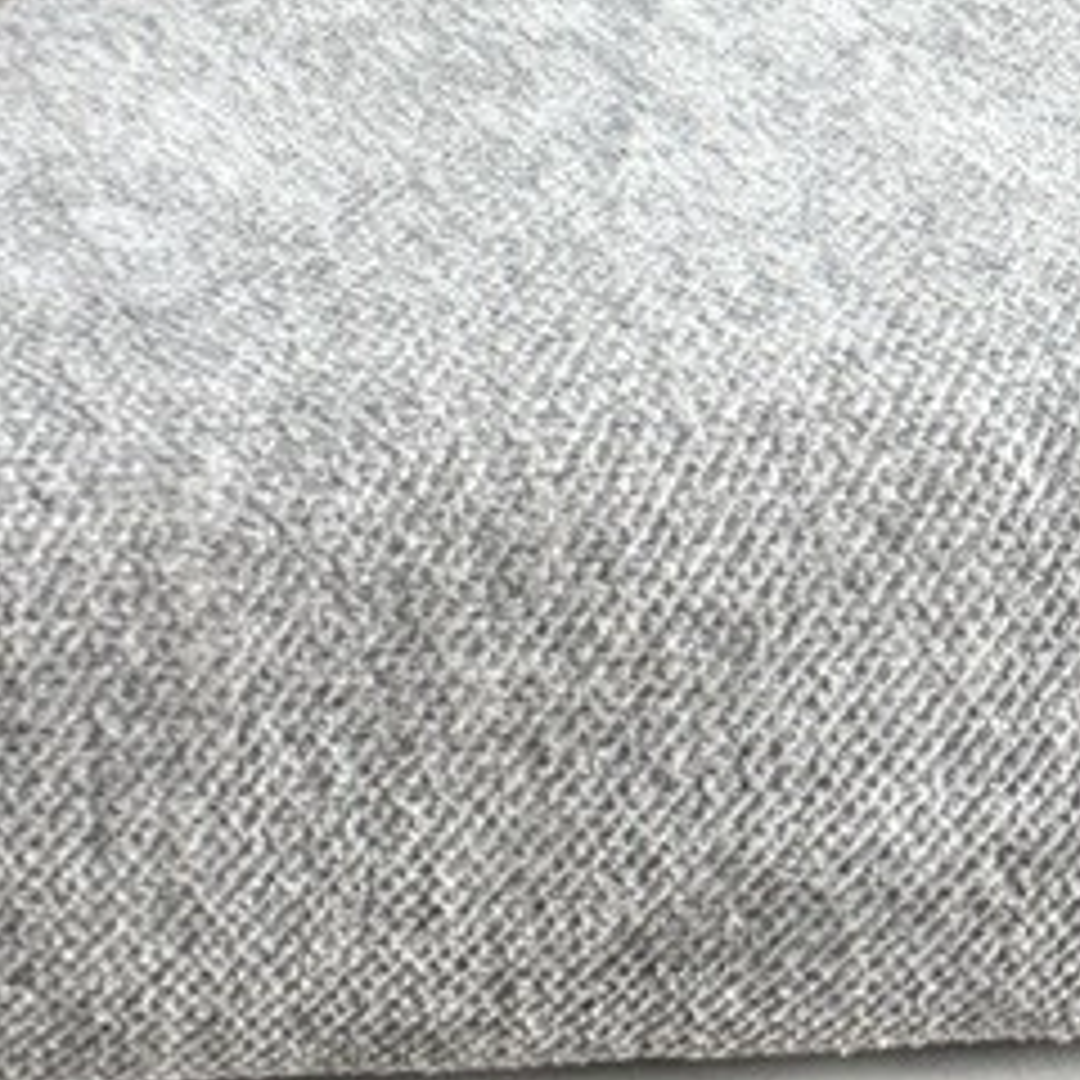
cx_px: -886
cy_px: -1080
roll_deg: +1.7
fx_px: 4165
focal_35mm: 118
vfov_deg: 12.9
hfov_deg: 13.3
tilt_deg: -3.3
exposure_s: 1/65
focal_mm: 6.76
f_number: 1.78
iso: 200
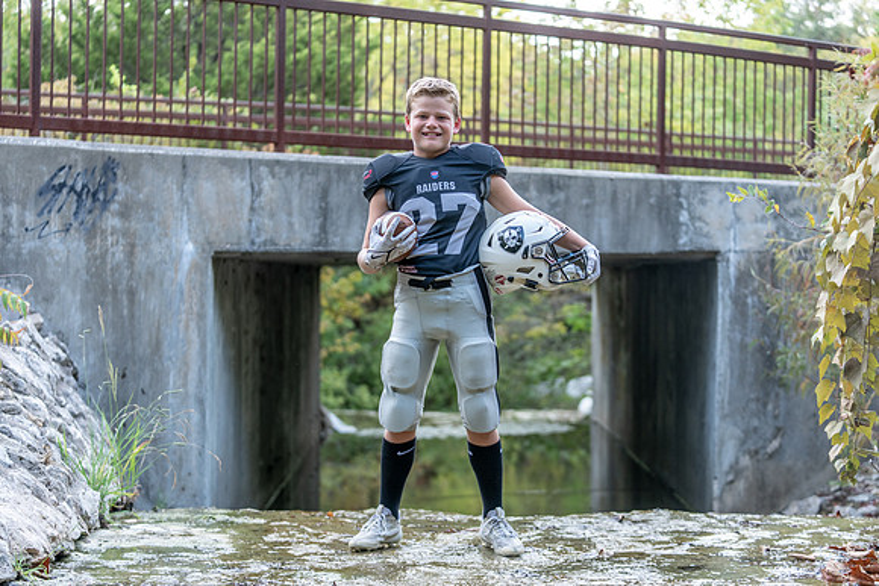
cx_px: 440
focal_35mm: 70
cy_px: 293
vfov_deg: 19.5
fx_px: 1709
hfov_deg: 28.8
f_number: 2.8
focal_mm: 70
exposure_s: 1/320
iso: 640
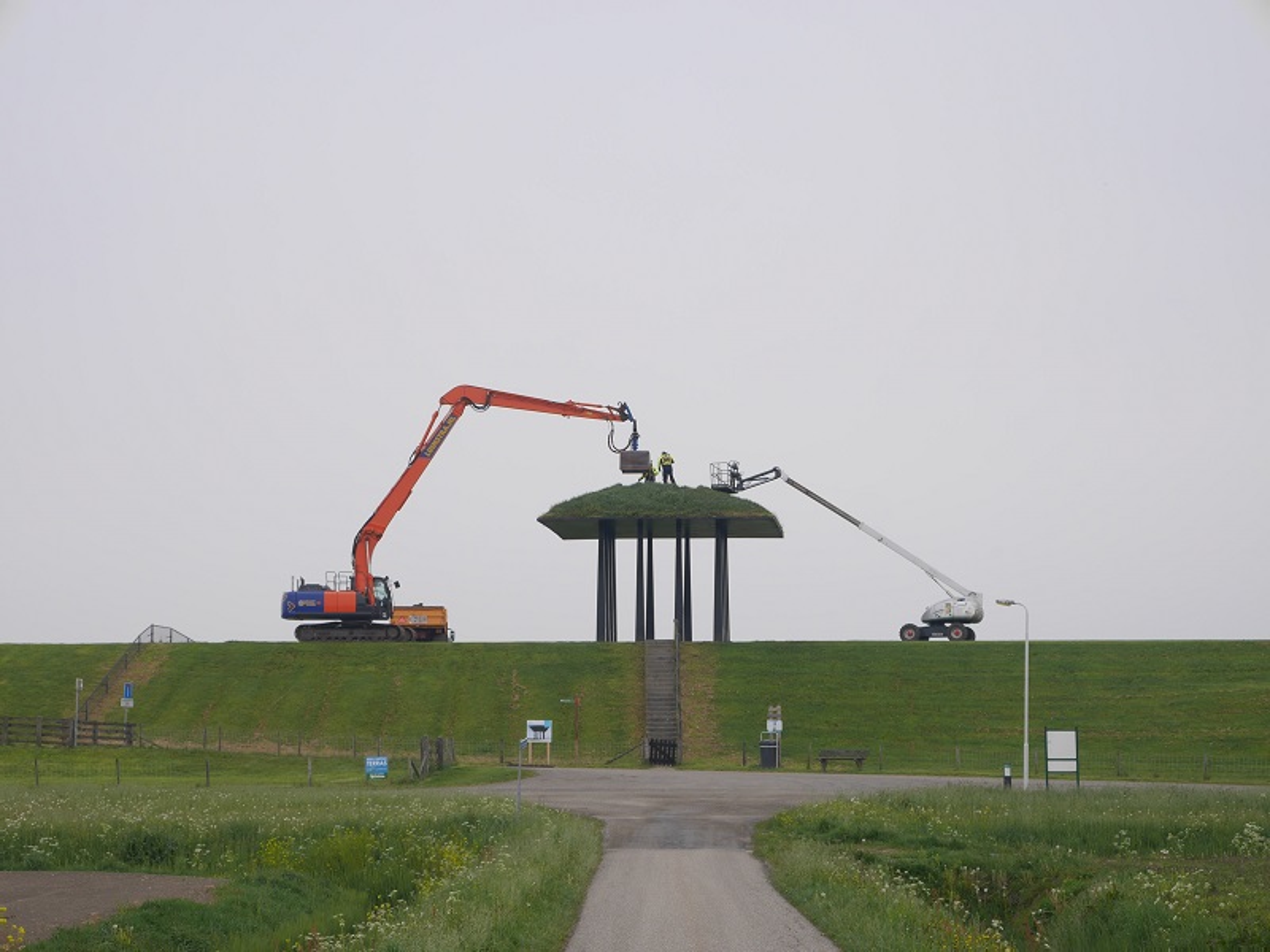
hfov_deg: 23.3
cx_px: 635
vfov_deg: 17.6
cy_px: 476
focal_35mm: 84
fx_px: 3082
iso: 200
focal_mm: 42
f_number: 7.1
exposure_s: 1/200
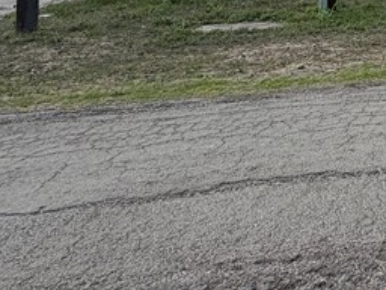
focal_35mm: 56
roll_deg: +0.9
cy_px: -136
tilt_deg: +6.2
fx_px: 624
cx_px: 546
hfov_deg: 26.8
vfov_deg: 22.0
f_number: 2.2
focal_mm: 2.22
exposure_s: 1/1105
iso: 20
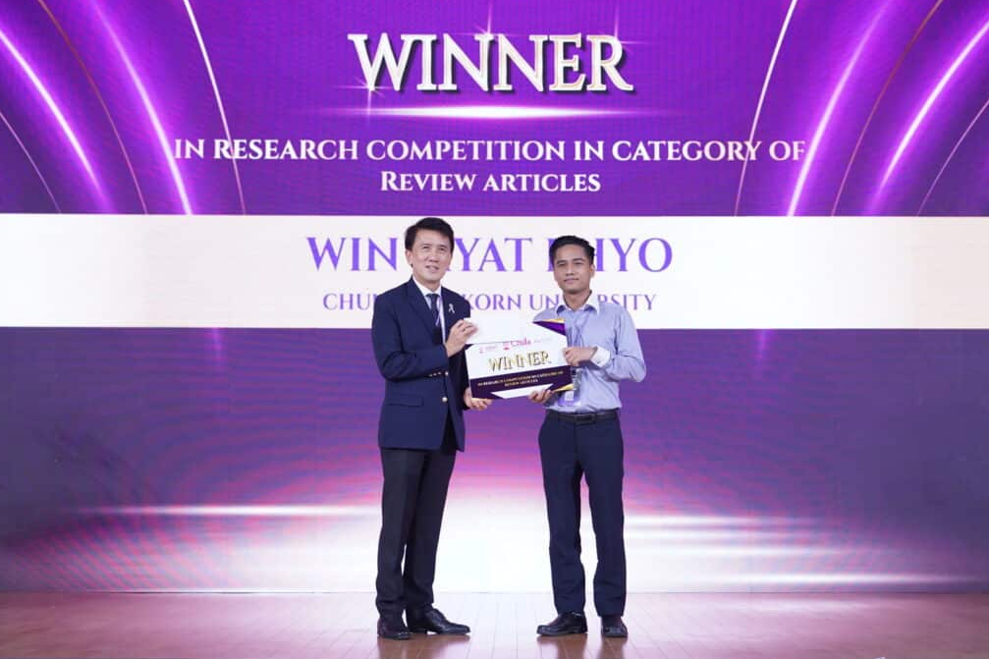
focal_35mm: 57
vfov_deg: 23.8
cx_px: 495
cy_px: 325
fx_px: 1566
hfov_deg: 35.1
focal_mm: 56
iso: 1000
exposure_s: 1/60
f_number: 4
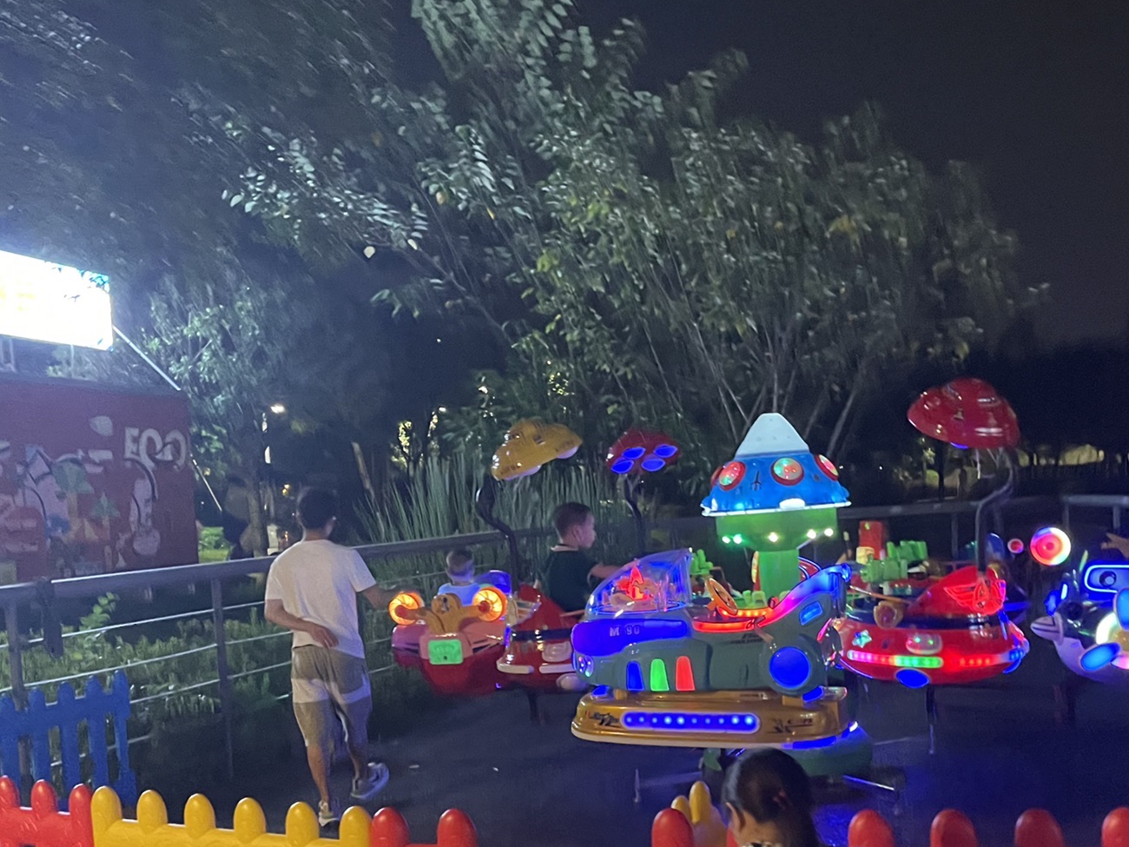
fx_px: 1305
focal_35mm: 40
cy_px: 613
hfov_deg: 46.7
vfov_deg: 35.3
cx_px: 618
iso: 640
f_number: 1.6
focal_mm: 4.2
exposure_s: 1/25
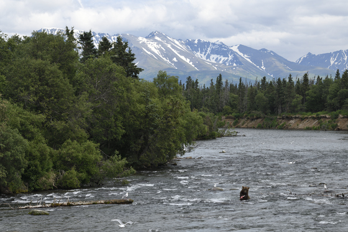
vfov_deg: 11.2
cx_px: 174
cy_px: 116
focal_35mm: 122
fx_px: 1179
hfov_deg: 16.8
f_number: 11
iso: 140
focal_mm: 122
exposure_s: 1/125
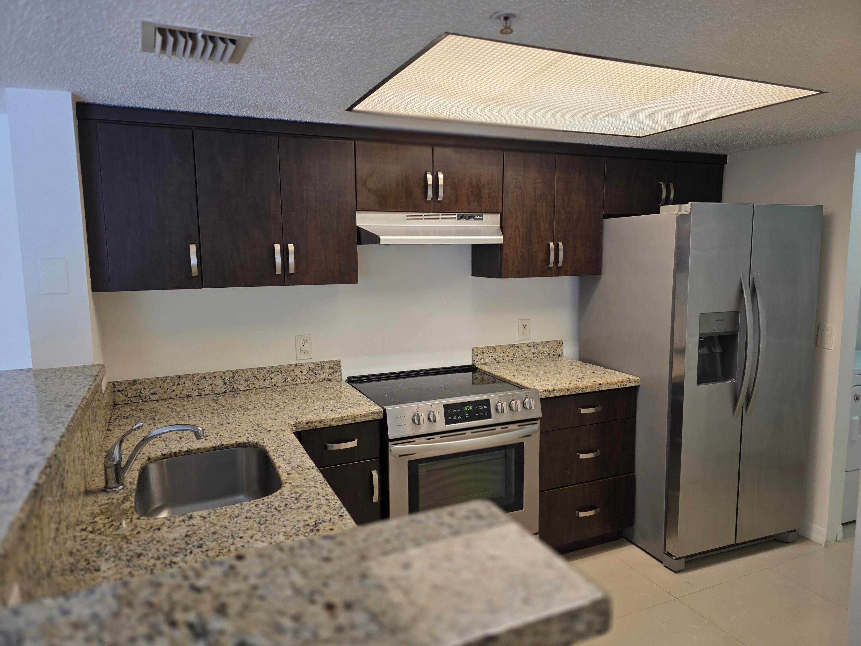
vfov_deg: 58.9
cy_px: 323
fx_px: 572
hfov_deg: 73.9
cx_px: 430
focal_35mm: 23
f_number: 1.7
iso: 80
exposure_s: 1/60
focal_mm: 6.3
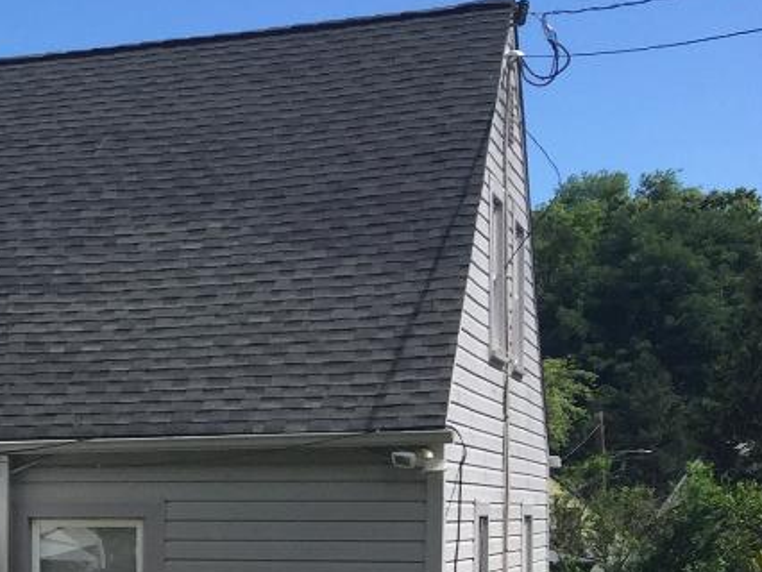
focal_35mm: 98
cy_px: 547
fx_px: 2158
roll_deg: +0.4
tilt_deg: +1.1
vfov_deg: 14.9
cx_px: -515
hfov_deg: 17.2
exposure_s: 1/1582
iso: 32
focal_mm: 4.15
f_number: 2.2
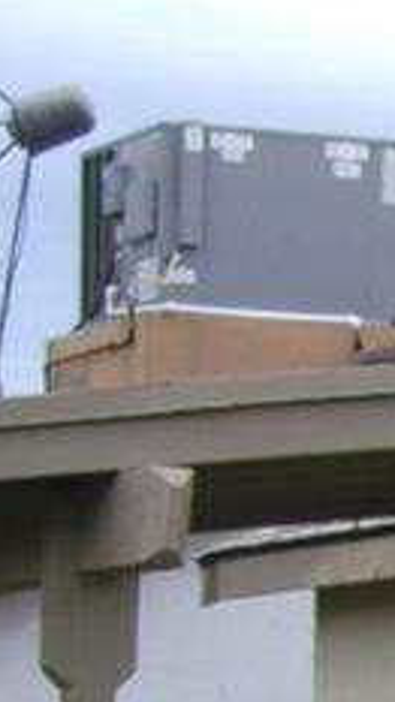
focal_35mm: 266
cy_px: 1100
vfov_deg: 7.9
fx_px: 4955
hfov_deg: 4.3
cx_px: 1462
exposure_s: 1/200
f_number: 2.8
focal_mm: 7.9
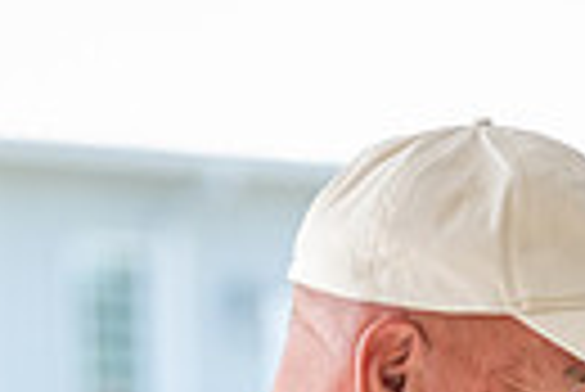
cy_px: 723
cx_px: 644
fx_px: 7418
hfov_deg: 4.5
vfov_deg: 3.0
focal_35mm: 456
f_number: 3.2
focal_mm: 102
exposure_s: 1/320
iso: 320
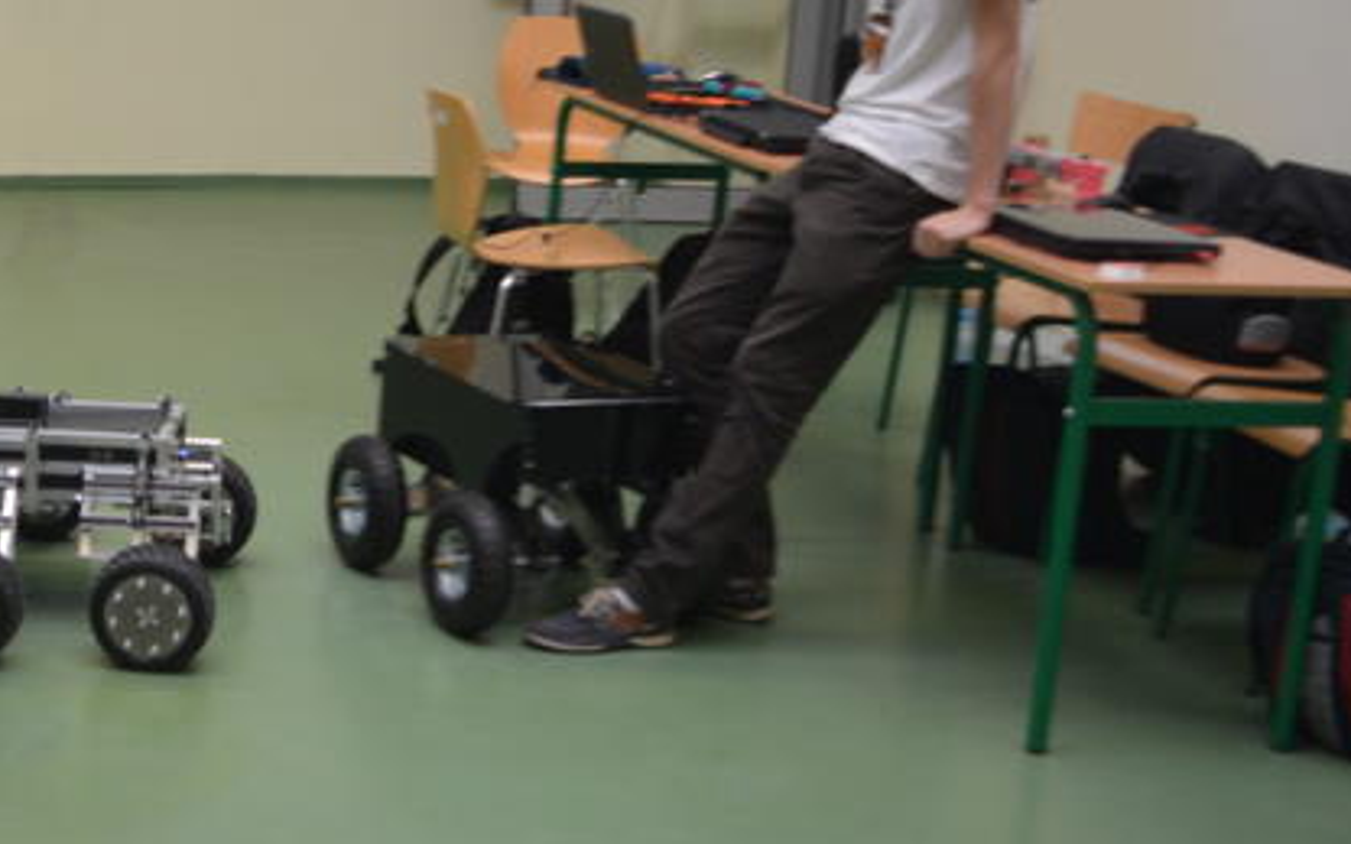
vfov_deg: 16.9
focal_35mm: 77
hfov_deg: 24.5
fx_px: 2843
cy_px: 508
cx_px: -224
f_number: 4
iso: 400
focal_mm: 21
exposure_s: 1/60
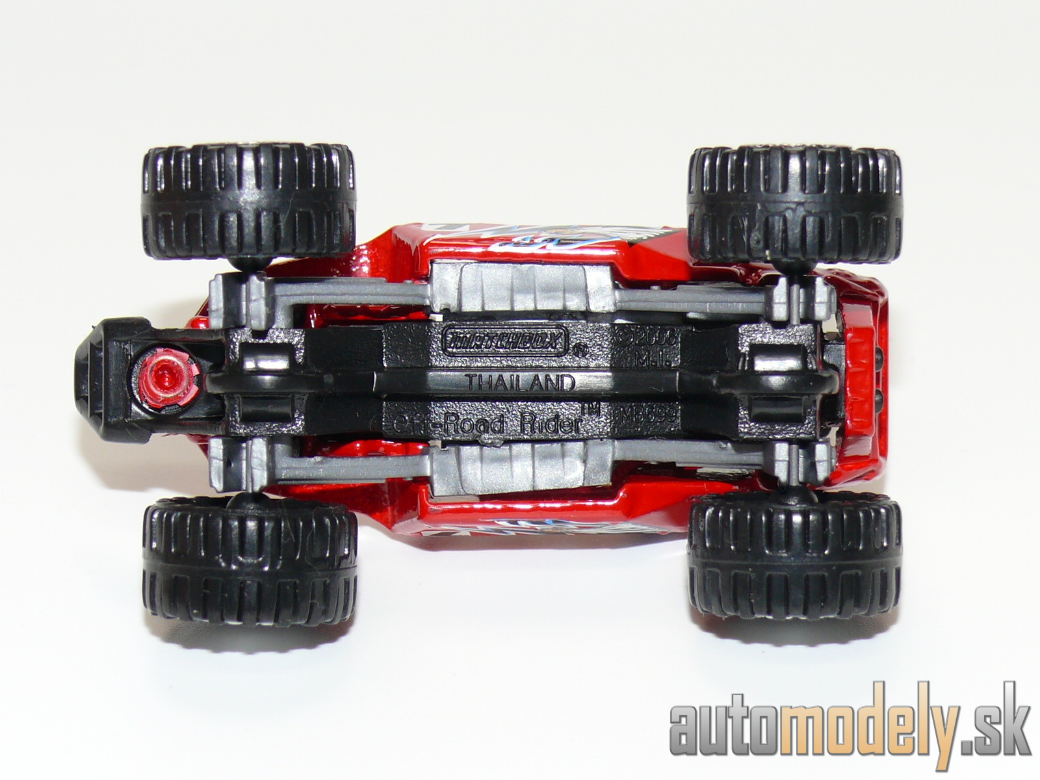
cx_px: 520
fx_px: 3365
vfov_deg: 13.2
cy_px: 390
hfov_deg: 17.6
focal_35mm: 112
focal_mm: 14.2
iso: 100
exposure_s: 1/30
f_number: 4
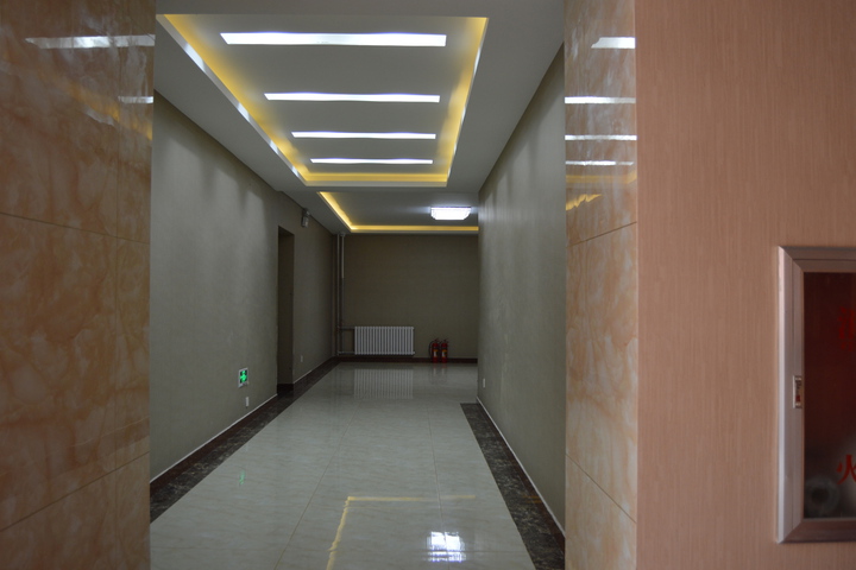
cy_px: 285
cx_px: 428
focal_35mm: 30
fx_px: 713
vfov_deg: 43.6
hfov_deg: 61.9
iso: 400
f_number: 3.5
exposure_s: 1/60
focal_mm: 20
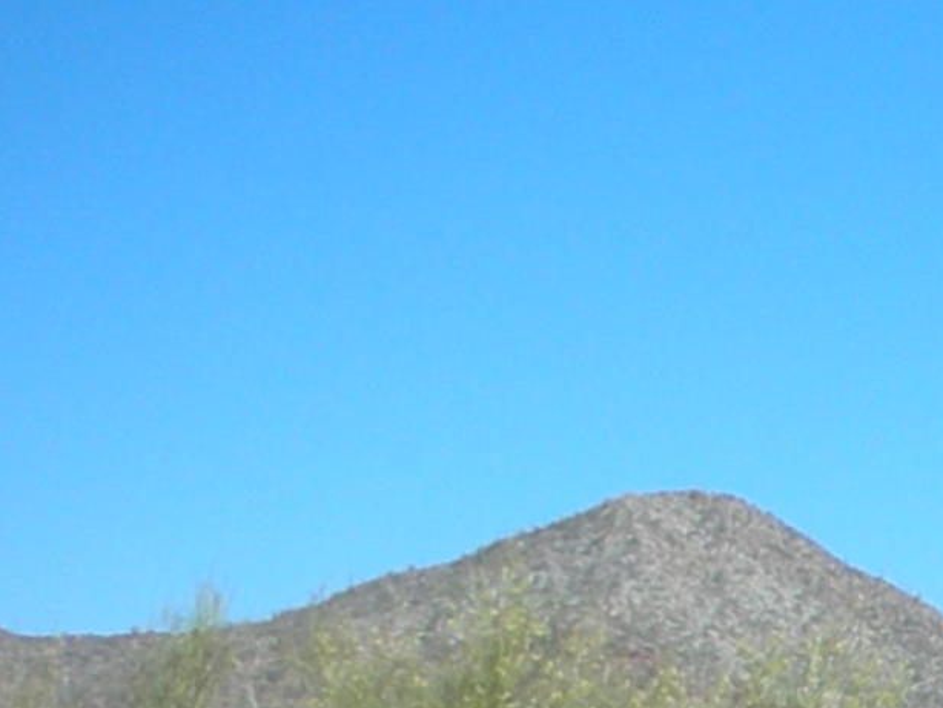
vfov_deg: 8.3
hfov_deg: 10.5
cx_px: 1958
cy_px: 1358
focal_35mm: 171
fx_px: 4660
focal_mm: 5.8
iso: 50
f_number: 8.5
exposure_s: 1/90.6
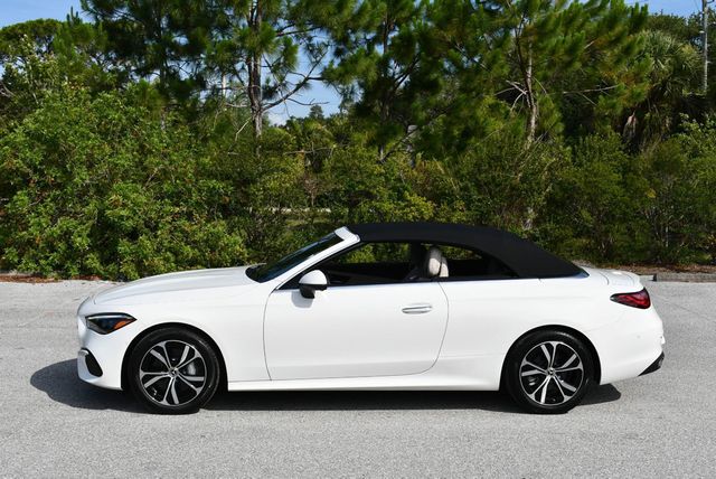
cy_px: 240
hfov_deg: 41.1
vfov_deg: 28.1
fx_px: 956
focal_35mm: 48
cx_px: 358
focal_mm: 24
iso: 100
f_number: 9
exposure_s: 1/320
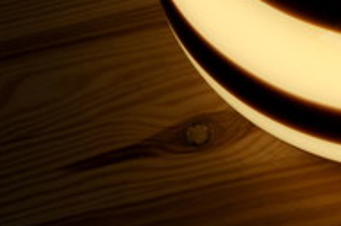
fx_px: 1268
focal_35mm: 134
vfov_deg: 10.0
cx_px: 416
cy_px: -72
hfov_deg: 14.8
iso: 1250
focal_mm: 50
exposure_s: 1/160
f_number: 10
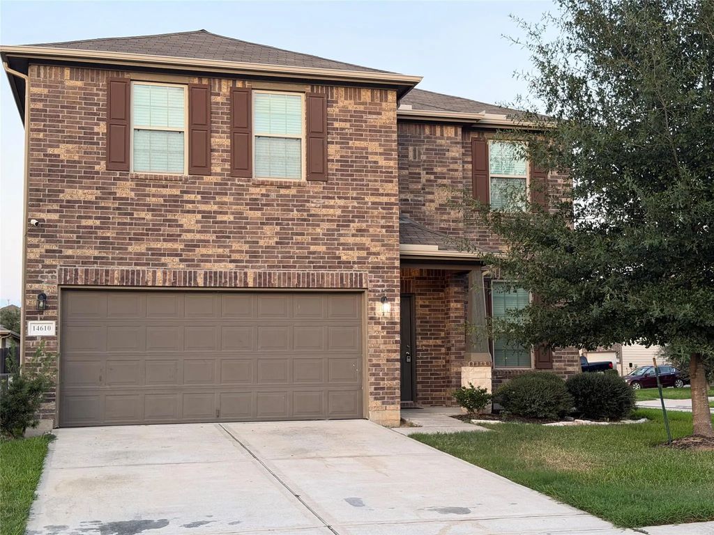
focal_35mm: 48
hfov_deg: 39.7
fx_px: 990
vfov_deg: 30.3
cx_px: 357
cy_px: 268
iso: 100
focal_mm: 6.76
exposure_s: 1/69
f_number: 1.78
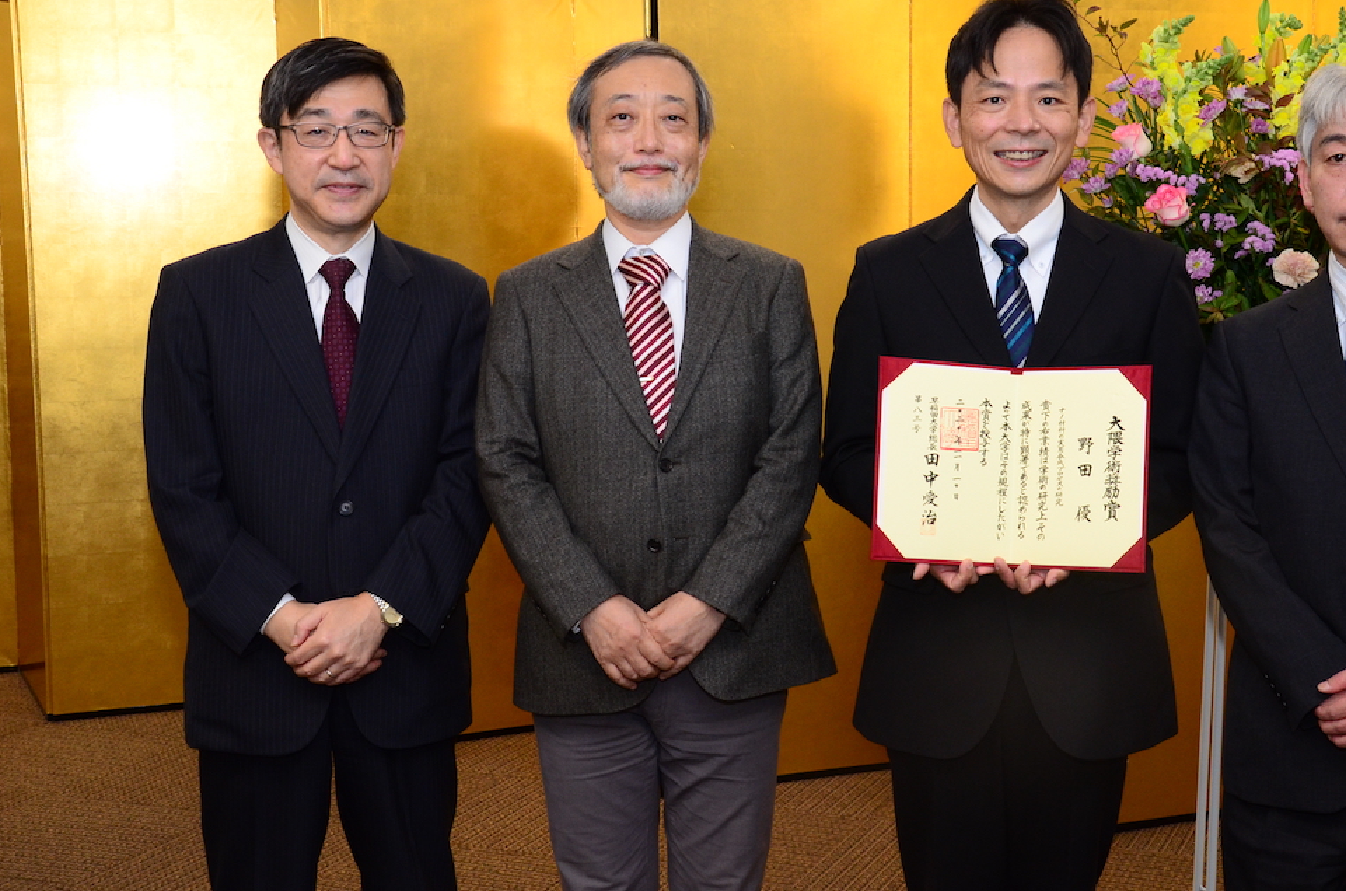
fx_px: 1865
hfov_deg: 39.4
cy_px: 387
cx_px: 856
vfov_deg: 26.8
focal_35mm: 50
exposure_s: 1/100
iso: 1000
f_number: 8
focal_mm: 26
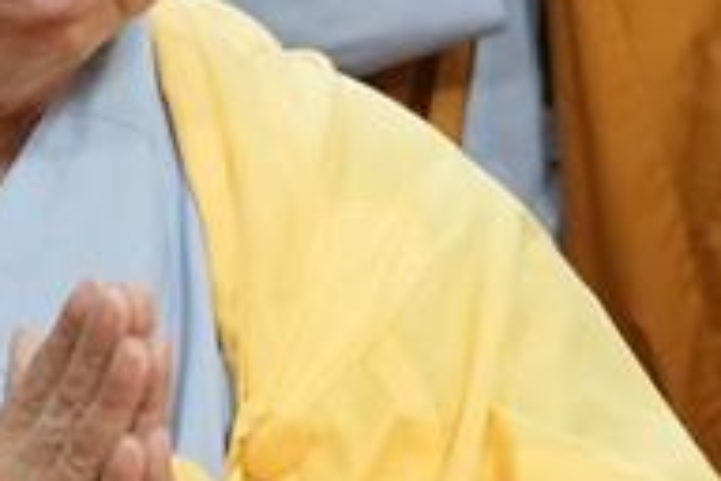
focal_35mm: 551
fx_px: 11034
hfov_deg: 3.7
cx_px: 1453
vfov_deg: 2.5
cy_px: -319
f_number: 2.8
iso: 2000
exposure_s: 1/100
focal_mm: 59
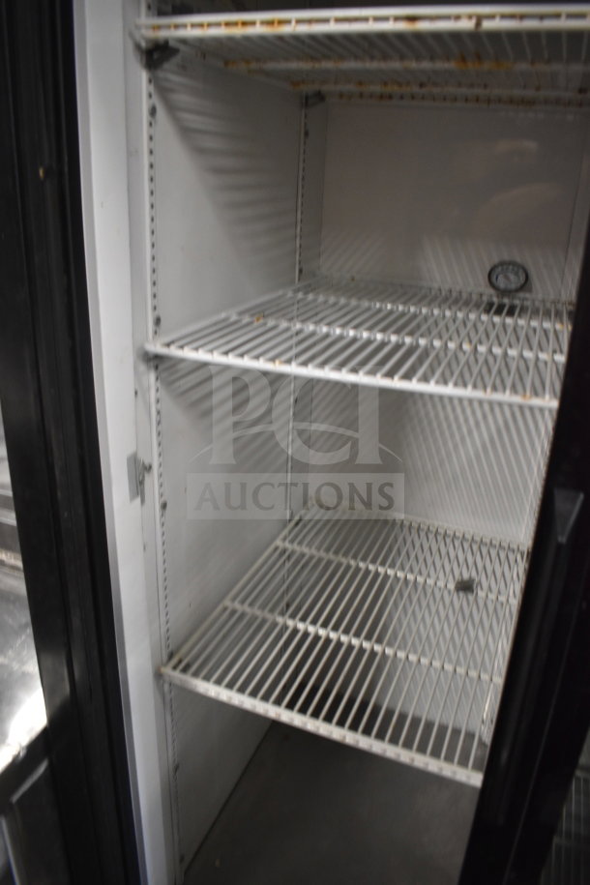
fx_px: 664
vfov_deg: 67.4
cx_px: 295
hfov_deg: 47.9
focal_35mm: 27
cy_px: 442
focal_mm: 18
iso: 1400
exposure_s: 1/30
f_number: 3.5
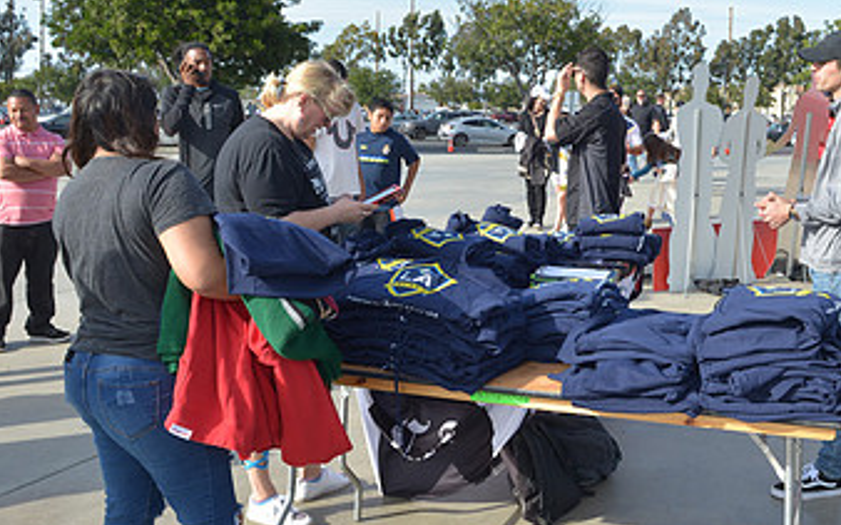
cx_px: 552
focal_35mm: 42
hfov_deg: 46.6
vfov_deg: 30.4
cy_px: 203
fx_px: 962
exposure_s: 1/250
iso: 200
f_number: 8
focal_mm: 24
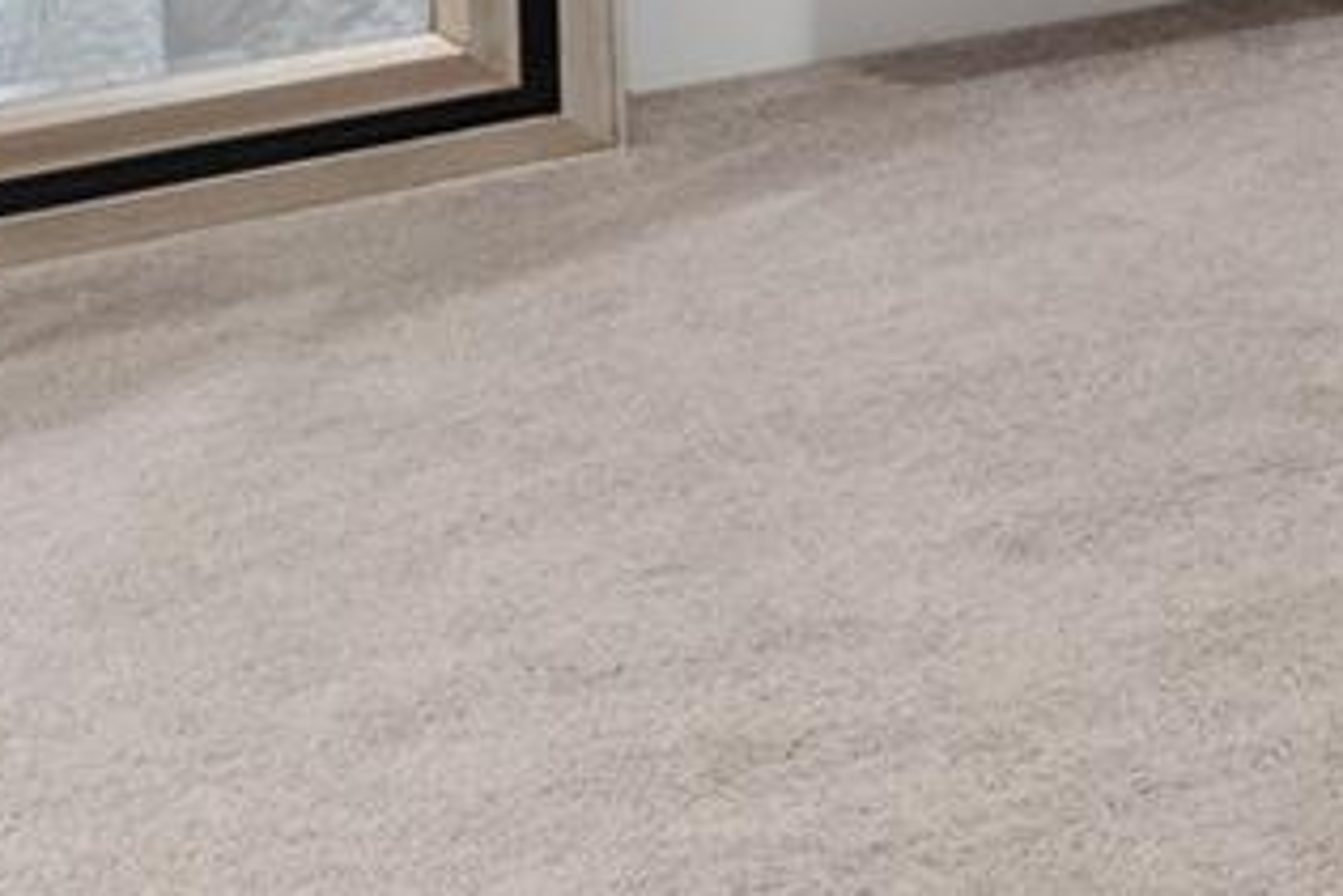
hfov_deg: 16.8
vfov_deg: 14.3
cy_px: -841
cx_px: 2860
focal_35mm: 81
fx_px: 3023
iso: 640
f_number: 8
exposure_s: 1/4
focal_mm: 16
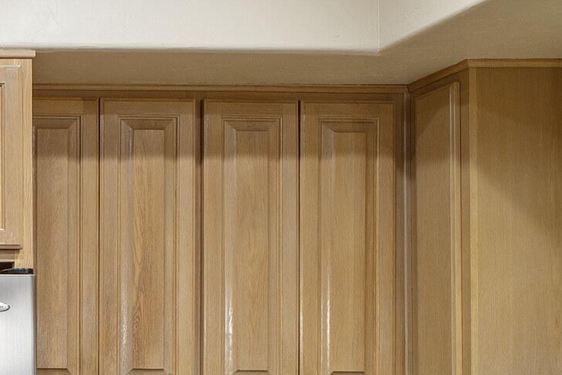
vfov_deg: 16.2
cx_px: -410
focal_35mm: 81
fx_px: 1264
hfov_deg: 19.6
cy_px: 455
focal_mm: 21
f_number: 7.1
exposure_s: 1/3
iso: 200
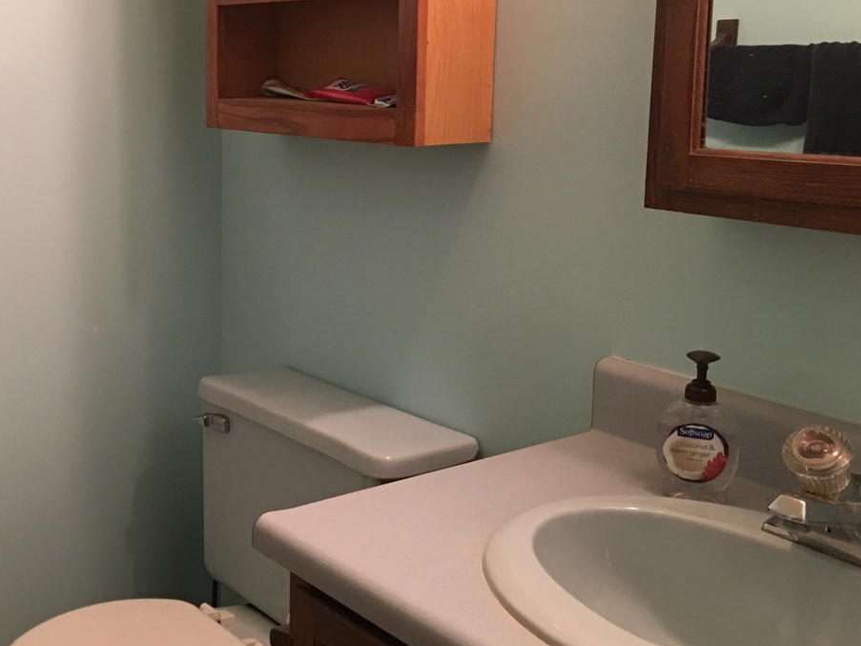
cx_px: 199
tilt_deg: -7.9
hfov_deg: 39.9
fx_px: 1144
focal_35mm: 46
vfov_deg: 31.4
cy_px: 238
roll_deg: -0.4
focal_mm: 4.15
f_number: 2.2
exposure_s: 1/15
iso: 100
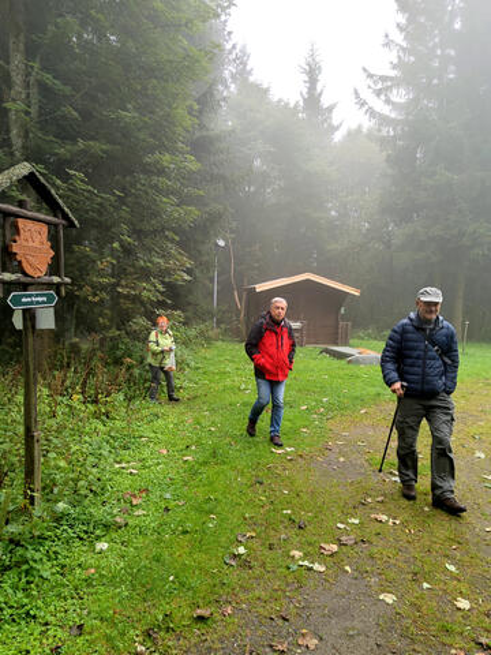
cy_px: 328
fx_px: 454
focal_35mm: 24
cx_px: 246
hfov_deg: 56.8
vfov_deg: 71.6
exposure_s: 1/100
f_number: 1.69
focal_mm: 6.72
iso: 67
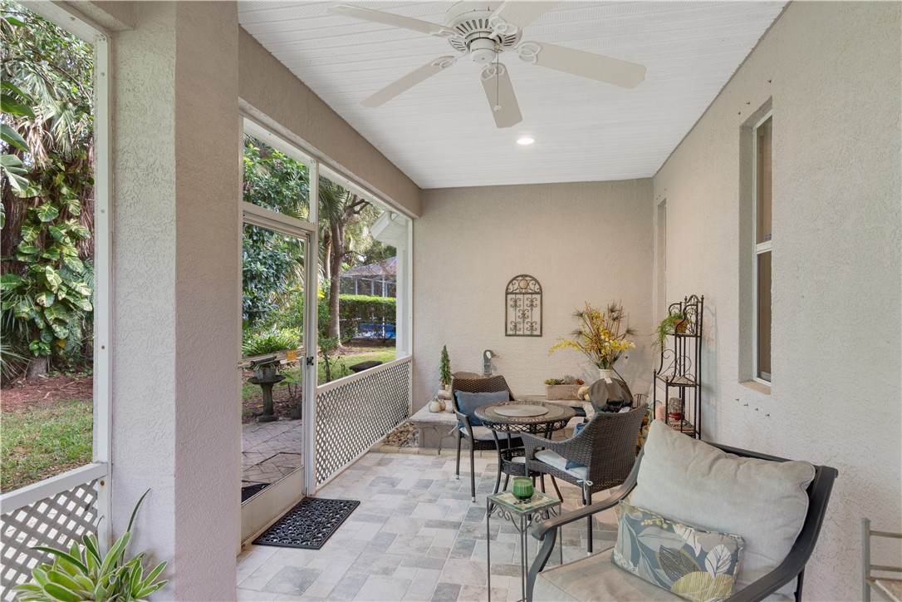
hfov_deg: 85.4
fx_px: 489
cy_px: 301
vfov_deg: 63.2
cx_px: 451
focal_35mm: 20
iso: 320
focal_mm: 13
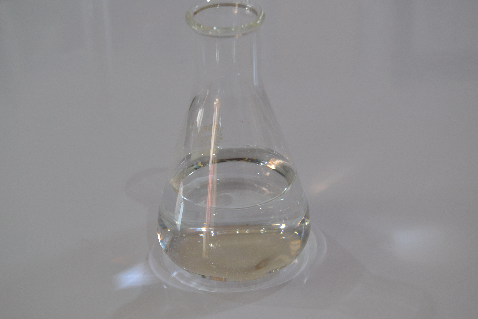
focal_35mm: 82
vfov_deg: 16.6
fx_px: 1095
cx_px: 239
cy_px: 160
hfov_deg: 24.6
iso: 900
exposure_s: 1/60
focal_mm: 55
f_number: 5.6
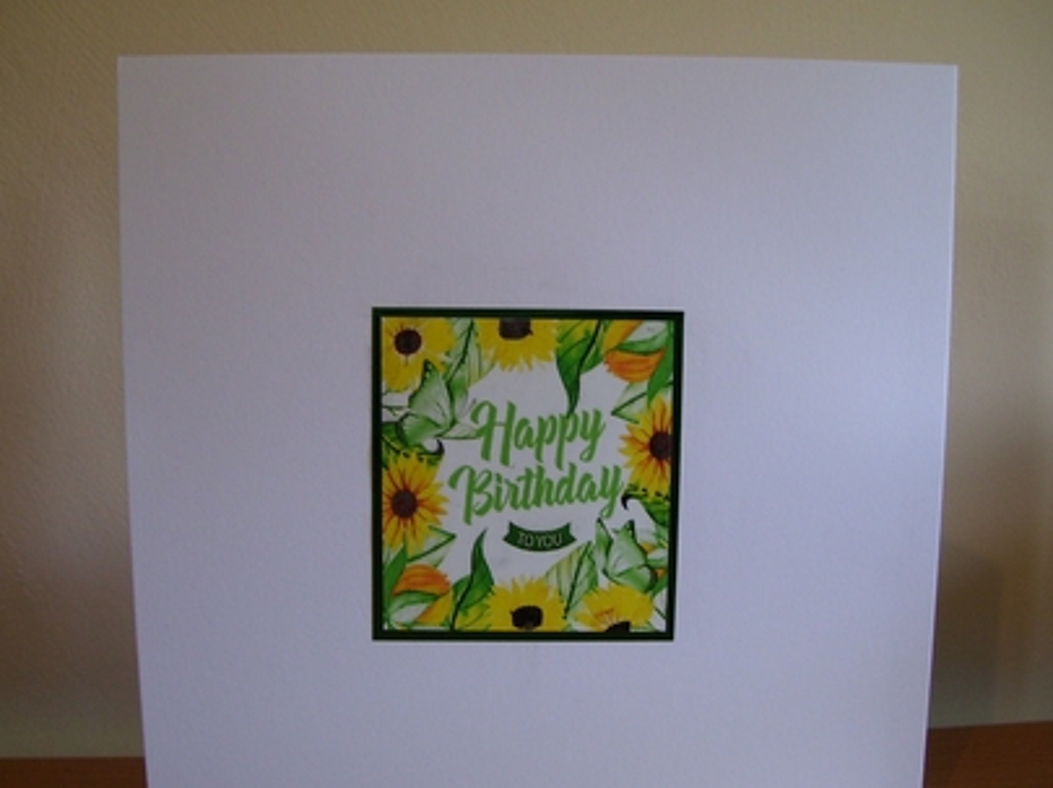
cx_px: 494
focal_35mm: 40
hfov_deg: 46.8
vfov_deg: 35.9
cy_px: 436
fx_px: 1216
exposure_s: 1/30
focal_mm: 6
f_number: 2.7
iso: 125
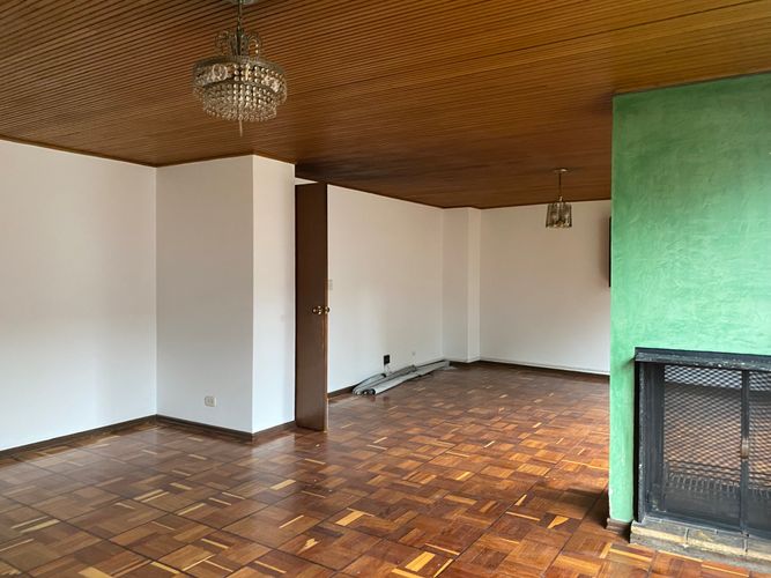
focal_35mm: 26
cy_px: 289
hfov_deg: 67.3
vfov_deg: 53.0
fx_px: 579
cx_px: 386
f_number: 1.8
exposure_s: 1/60
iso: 400
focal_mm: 4.25
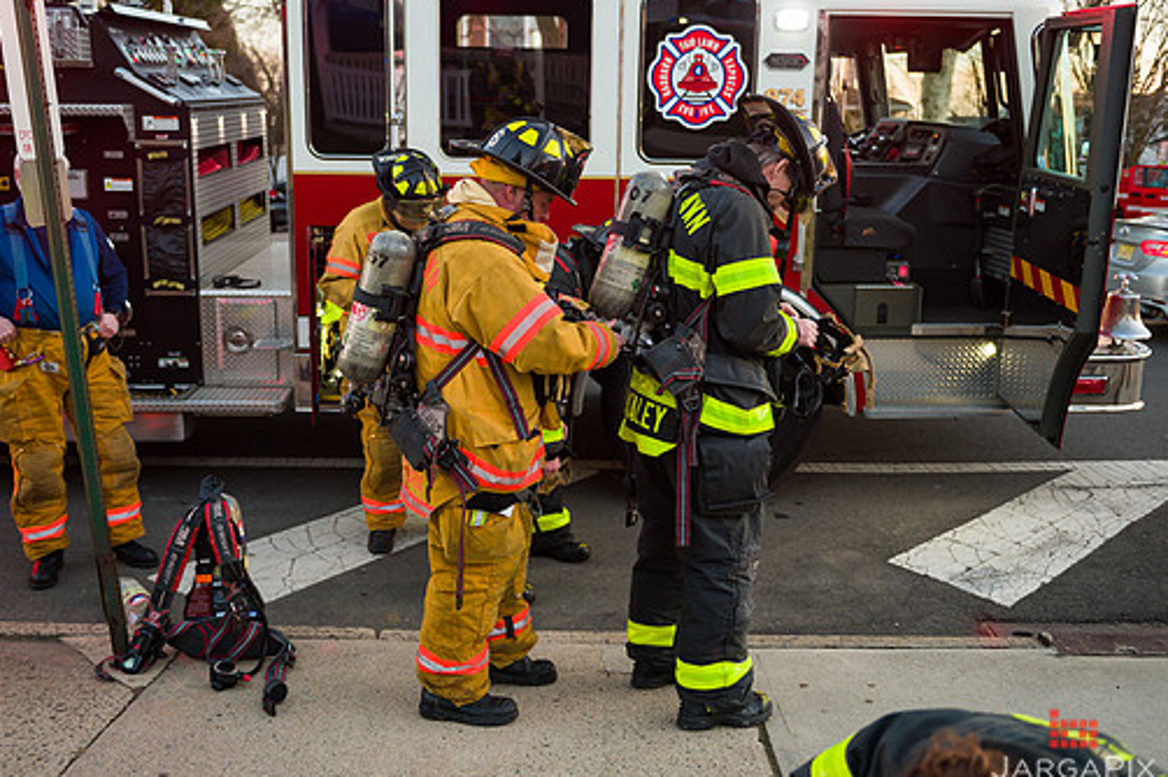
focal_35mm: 37
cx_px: 540
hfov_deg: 51.9
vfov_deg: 35.9
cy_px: 382
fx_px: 1200
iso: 640
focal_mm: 32
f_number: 3.2
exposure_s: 1/320
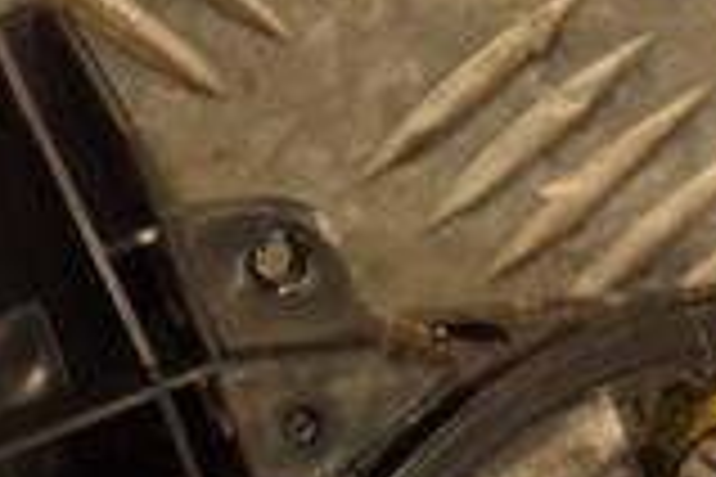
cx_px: 477
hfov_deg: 3.9
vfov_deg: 2.6
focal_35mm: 522
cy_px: 860
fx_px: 10381
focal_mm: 92
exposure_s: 1/125
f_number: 5.6
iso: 800
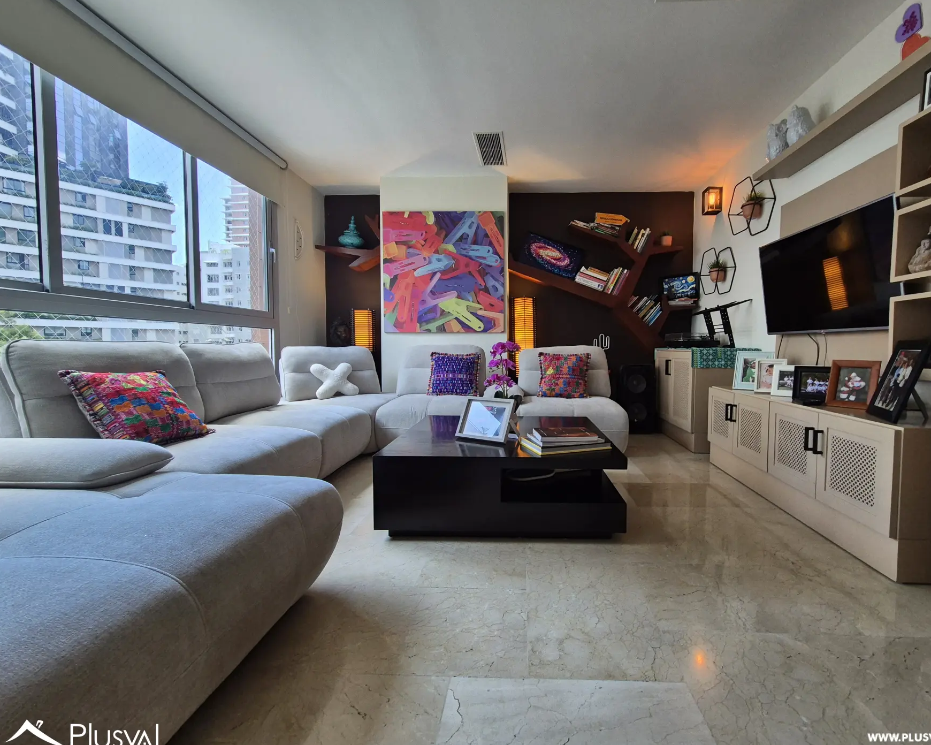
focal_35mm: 14
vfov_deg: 88.0
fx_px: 386
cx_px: 507
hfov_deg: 100.4
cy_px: 374
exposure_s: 1/60
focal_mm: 2.2
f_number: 2.2
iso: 160
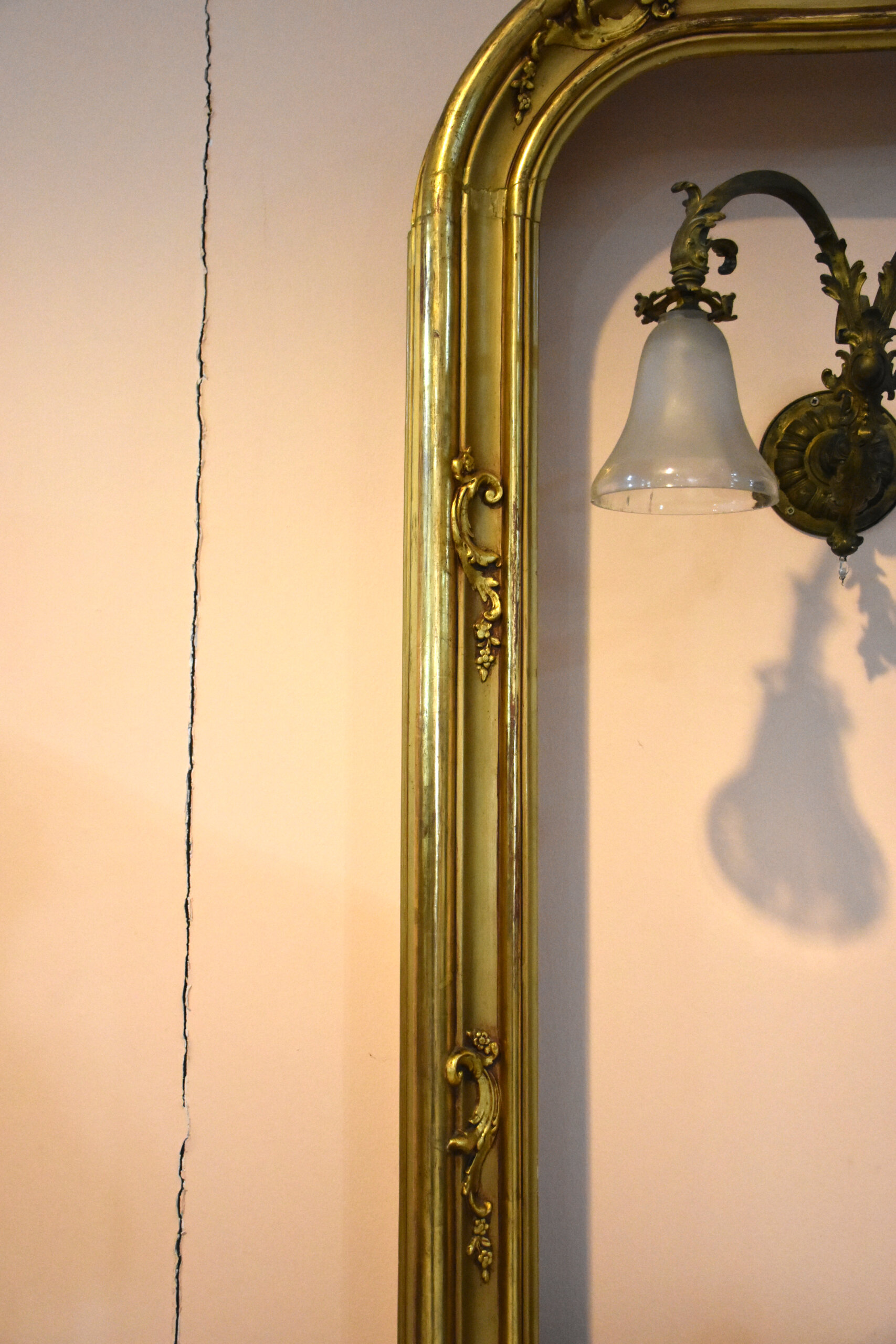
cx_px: 448
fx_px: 1288
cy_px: 672
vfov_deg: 55.1
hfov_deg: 38.4
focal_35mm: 34
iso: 3600
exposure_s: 1/60
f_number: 3.8
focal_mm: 23
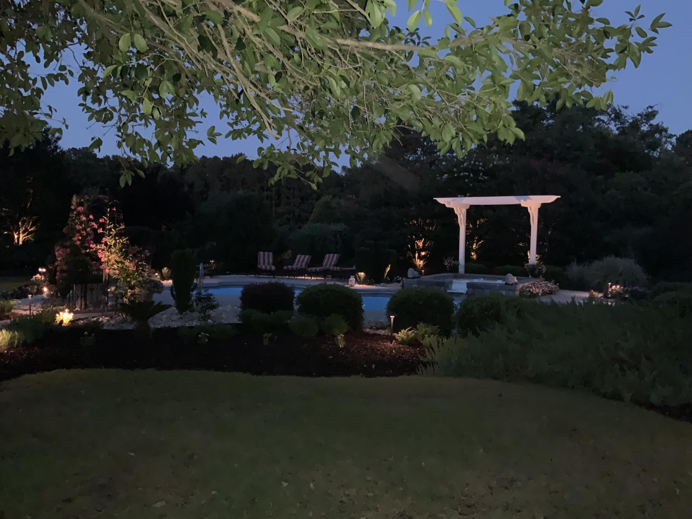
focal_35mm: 29
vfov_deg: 48.2
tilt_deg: -2.0
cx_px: 346
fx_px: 580
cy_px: 260
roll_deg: -0.9
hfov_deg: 61.7
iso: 320
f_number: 1.8
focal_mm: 3
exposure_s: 1/17
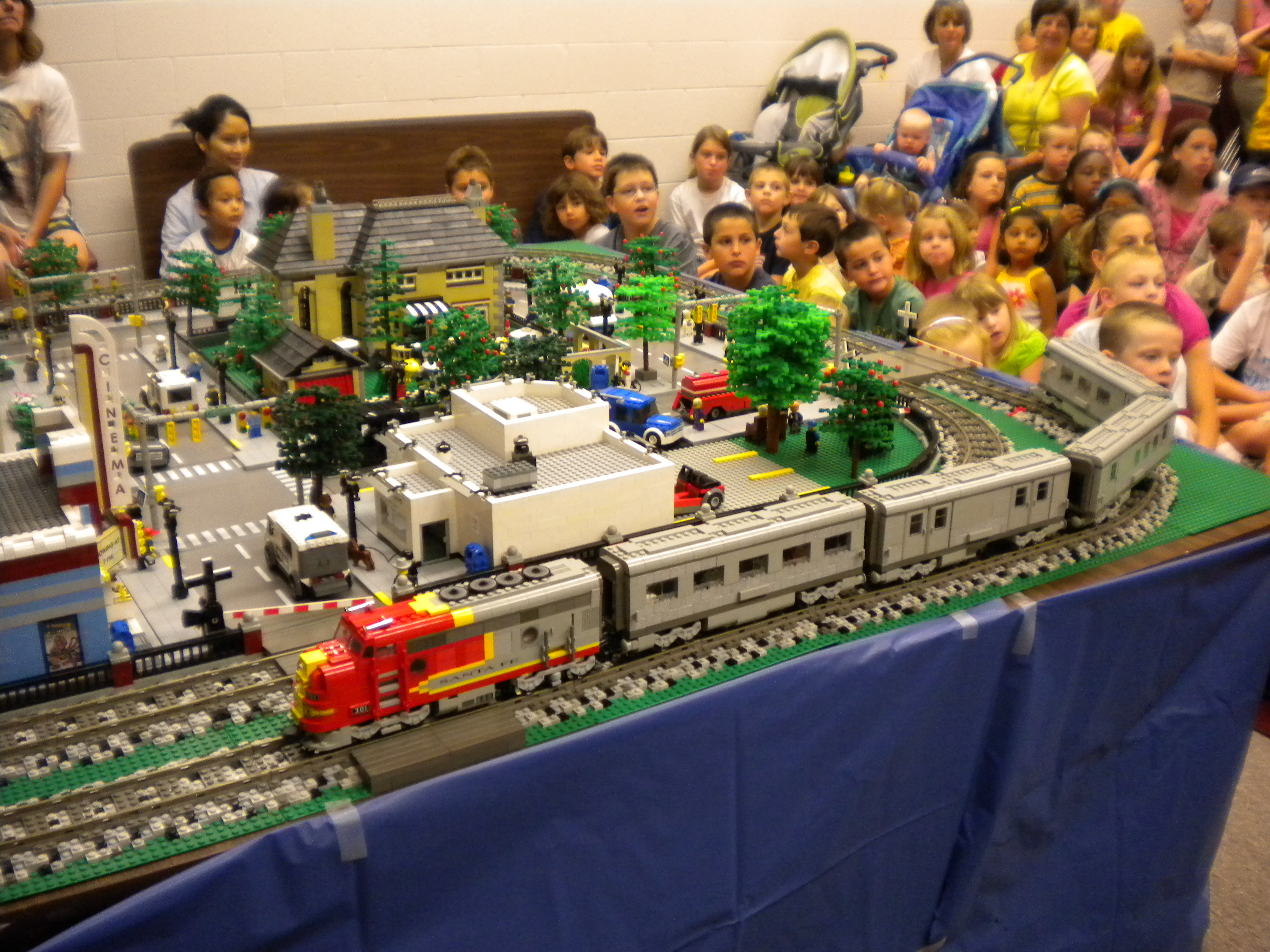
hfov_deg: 52.6
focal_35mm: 35
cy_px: 476
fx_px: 1284
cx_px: 635
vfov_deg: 40.7
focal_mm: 6.3
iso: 400
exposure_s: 1/35.6
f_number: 3.1
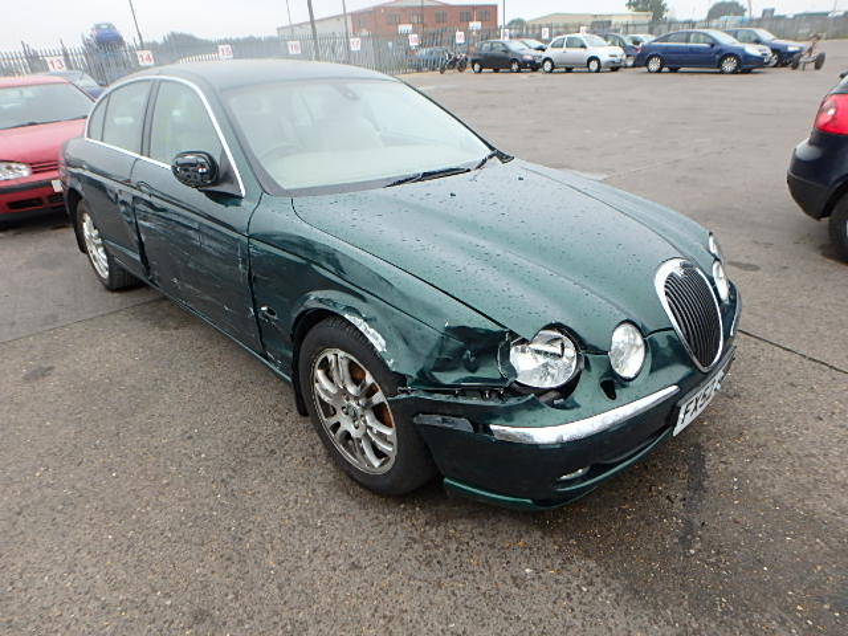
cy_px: 318
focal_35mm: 21
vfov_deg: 63.4
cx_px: 424
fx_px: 514
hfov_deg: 79.0
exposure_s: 1/100
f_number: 3.5
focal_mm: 3.7
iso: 125
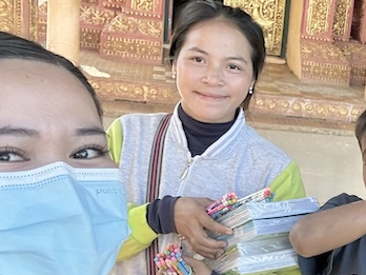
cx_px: 467
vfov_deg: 22.2
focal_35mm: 66
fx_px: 698
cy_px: 183
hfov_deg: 25.6
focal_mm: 2.69
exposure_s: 1/121
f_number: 1.9
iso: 25
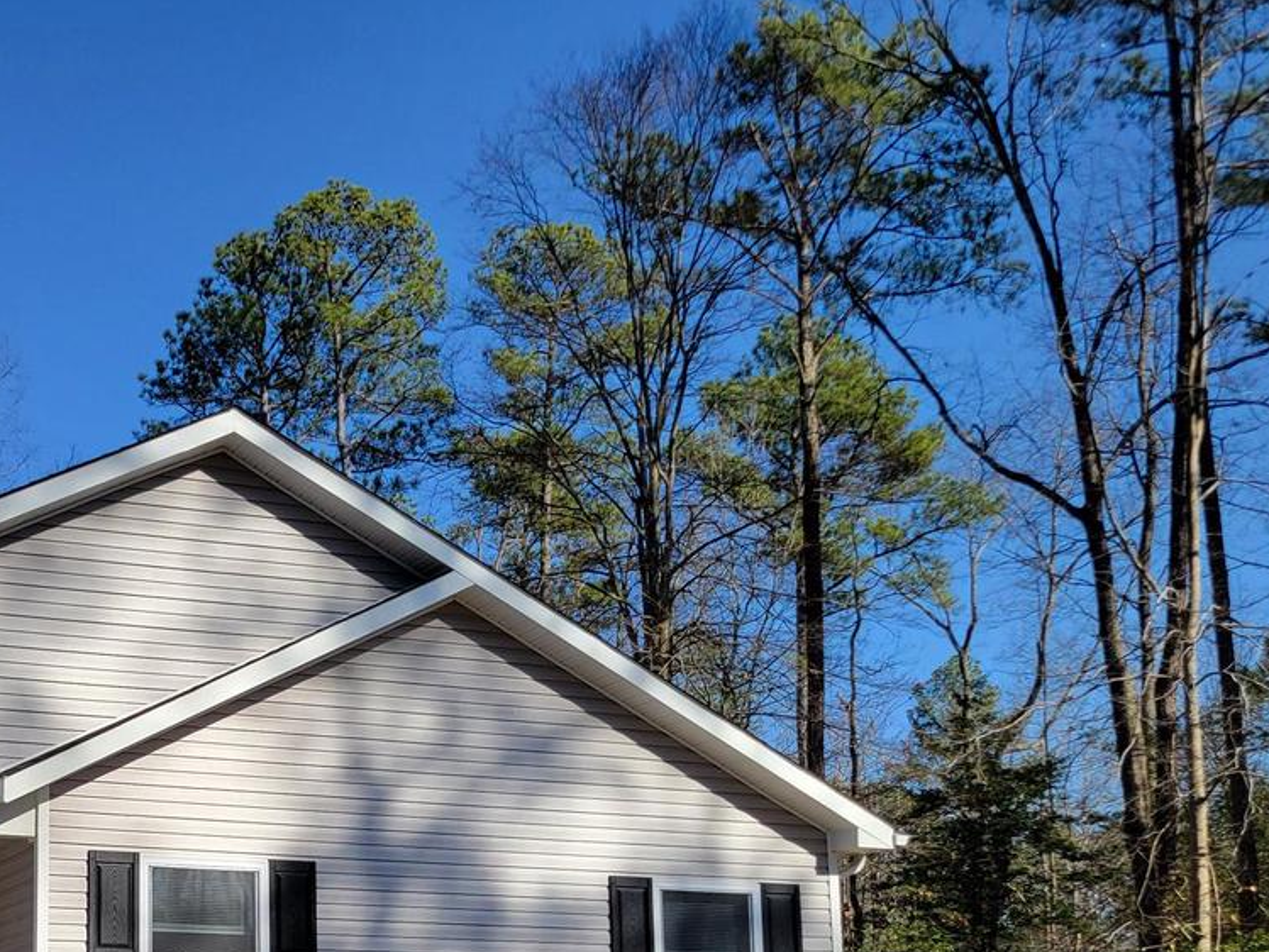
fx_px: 1833
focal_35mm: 50
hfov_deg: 35.8
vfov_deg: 27.9
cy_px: 884
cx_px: 119
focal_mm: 5.4
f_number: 1.8
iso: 40
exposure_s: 1/2122
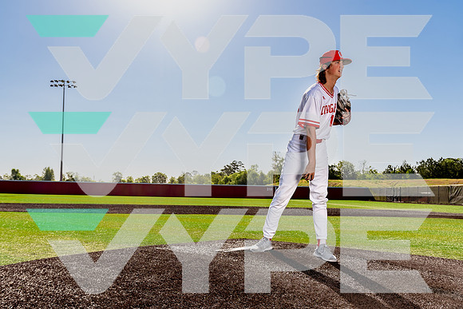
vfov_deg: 38.6
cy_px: 168
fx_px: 441
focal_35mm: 34
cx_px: 243
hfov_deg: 55.4
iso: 100
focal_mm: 30
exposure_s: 1/250
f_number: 8
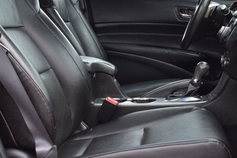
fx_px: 448
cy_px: 31
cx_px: 156
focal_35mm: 68
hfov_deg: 29.5
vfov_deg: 19.8
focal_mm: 26
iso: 400
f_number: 9
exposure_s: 1/100
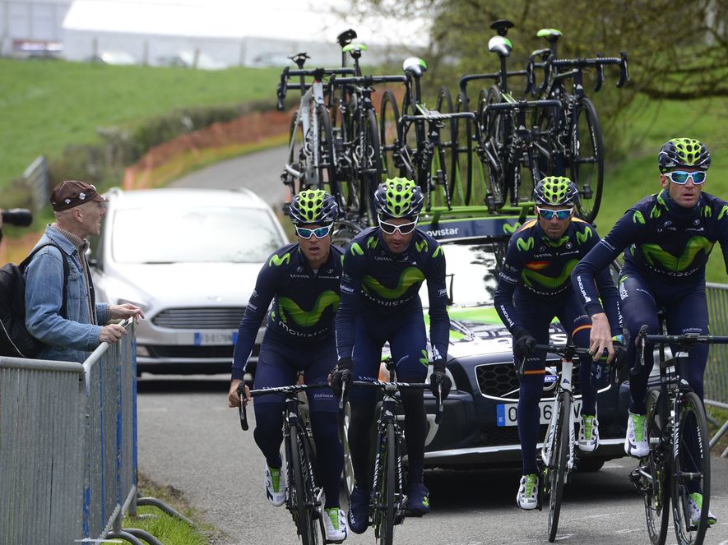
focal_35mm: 278
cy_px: 347
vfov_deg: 5.3
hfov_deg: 7.1
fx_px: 5844
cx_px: 415
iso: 500
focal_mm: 200
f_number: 6.3
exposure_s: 1/1000
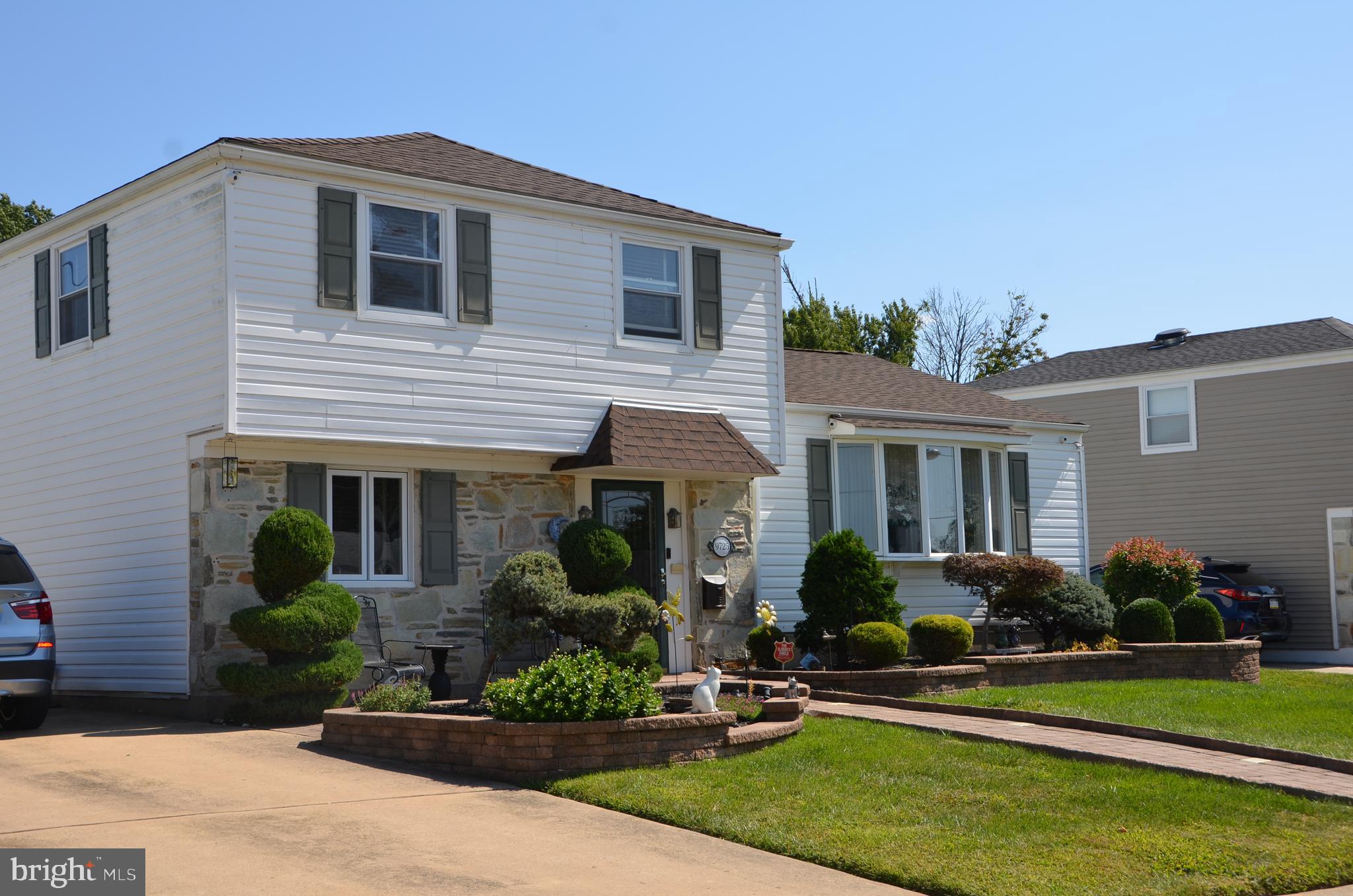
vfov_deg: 28.8
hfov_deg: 42.4
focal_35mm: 46
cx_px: 676
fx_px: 1744
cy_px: 448
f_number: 7.1
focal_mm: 31
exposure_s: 1/250
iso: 100
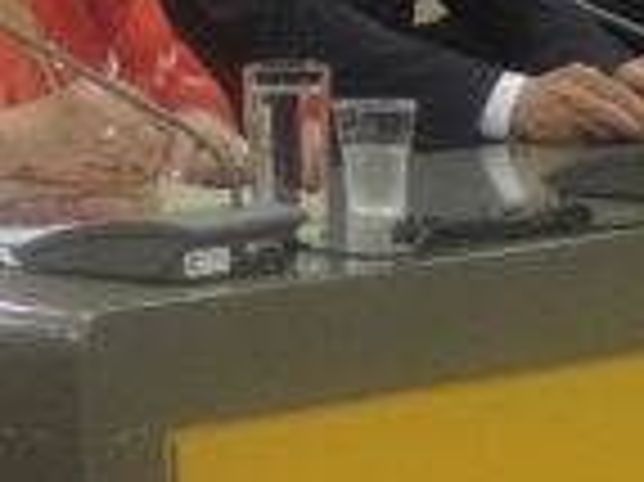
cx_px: -1153
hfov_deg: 6.4
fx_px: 5335
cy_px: -405
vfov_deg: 5.1
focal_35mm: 287
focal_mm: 7.1
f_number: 3.3
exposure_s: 1/40
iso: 400
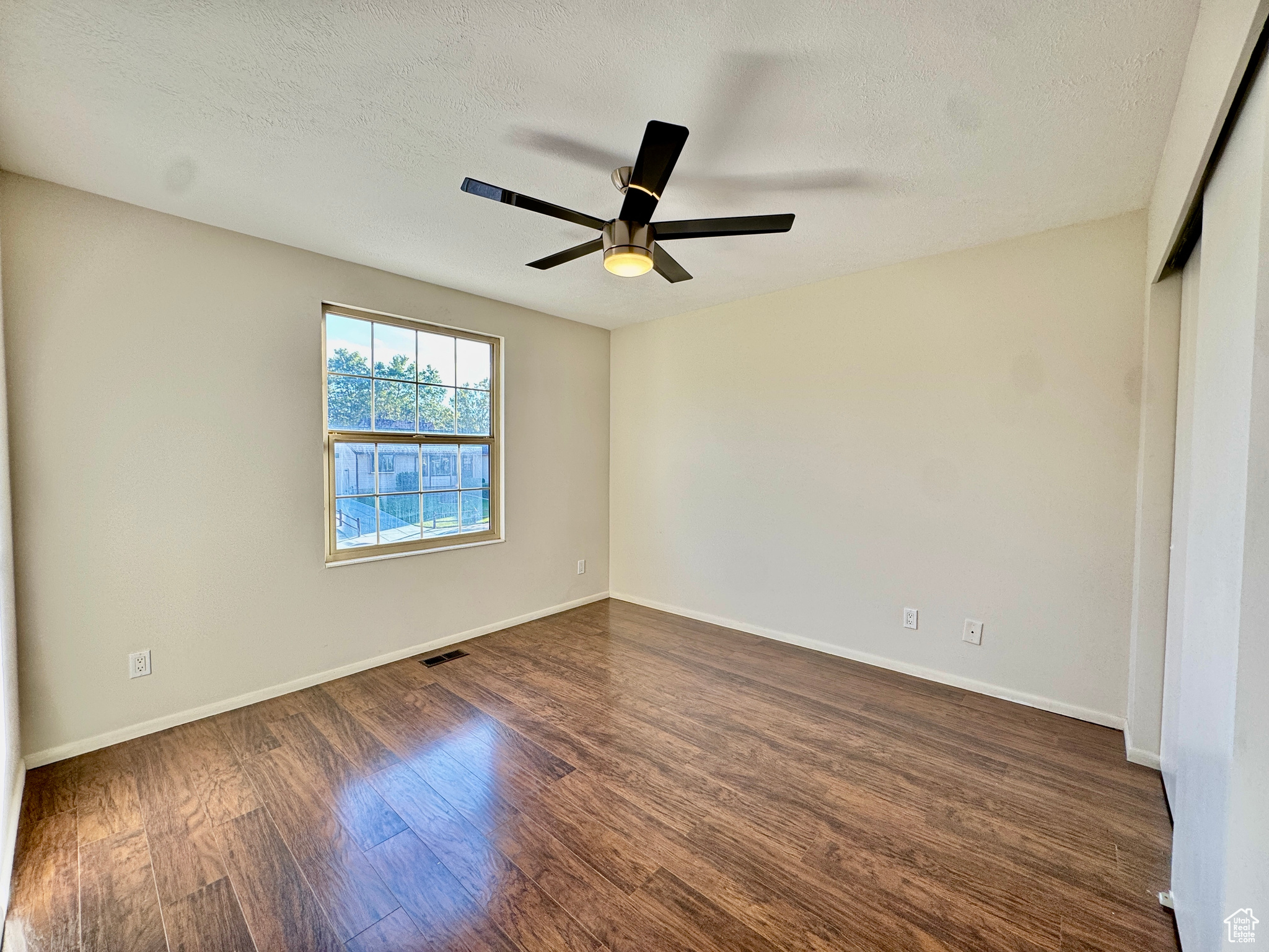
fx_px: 513
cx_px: 634
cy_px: 476
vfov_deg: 85.7
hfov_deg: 102.1
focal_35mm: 14
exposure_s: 1/120
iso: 100
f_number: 2.2
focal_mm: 2.22
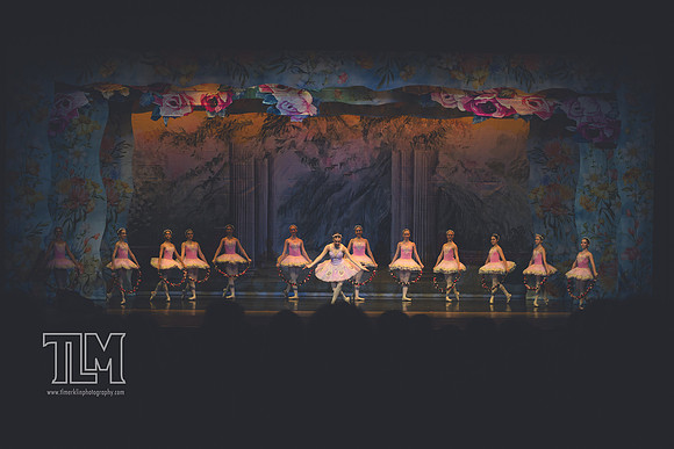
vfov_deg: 19.5
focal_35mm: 70
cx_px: 337
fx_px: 1311
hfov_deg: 28.8
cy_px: 224
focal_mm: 70
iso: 720
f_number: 2.8
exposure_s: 1/500
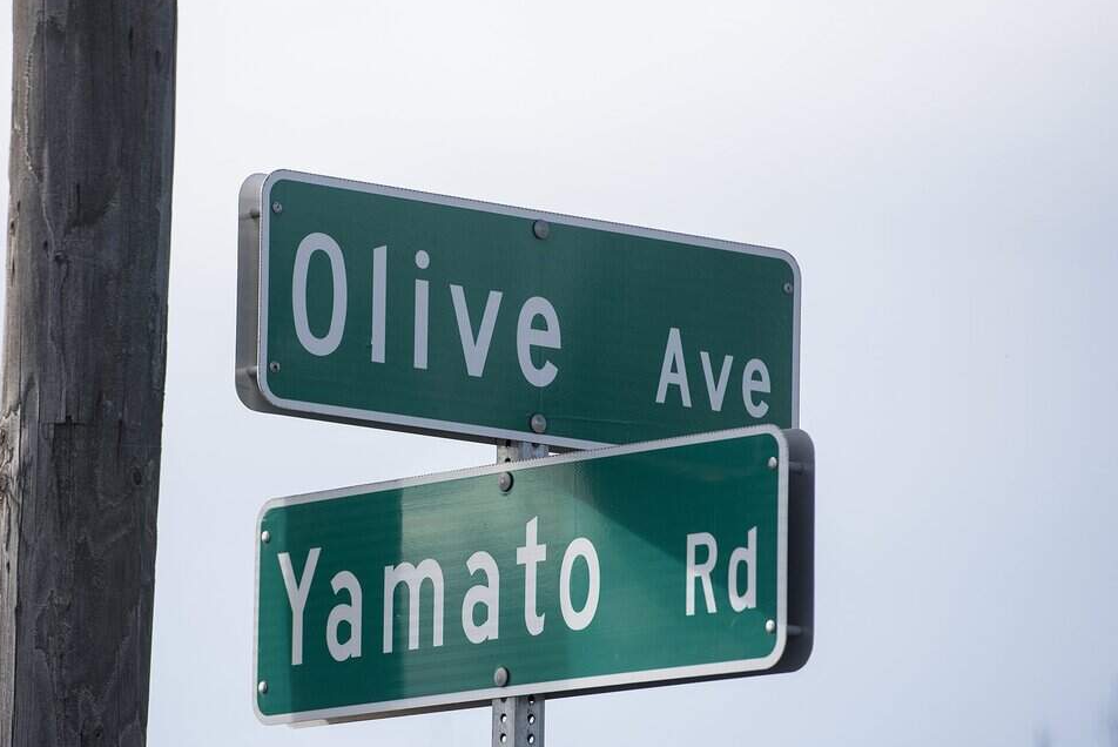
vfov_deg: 5.5
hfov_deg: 8.2
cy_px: 420
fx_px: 7830
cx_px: 451
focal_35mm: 252
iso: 160
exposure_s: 1/2000
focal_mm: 200
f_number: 4
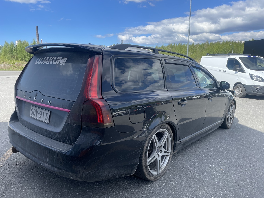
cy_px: 99
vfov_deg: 53.1
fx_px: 198
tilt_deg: -10.2
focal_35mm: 26
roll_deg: +0.2
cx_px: 132
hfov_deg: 67.3
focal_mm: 4.2
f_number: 1.6
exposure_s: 1/2053
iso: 32
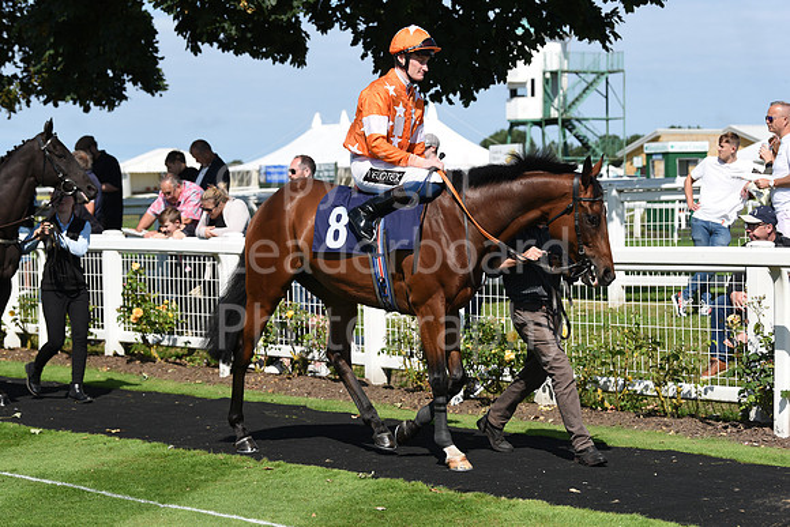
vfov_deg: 14.0
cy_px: 264
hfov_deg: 20.8
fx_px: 2151
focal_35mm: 98
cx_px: 395
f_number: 5.6
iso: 400
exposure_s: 1/2500
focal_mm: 98
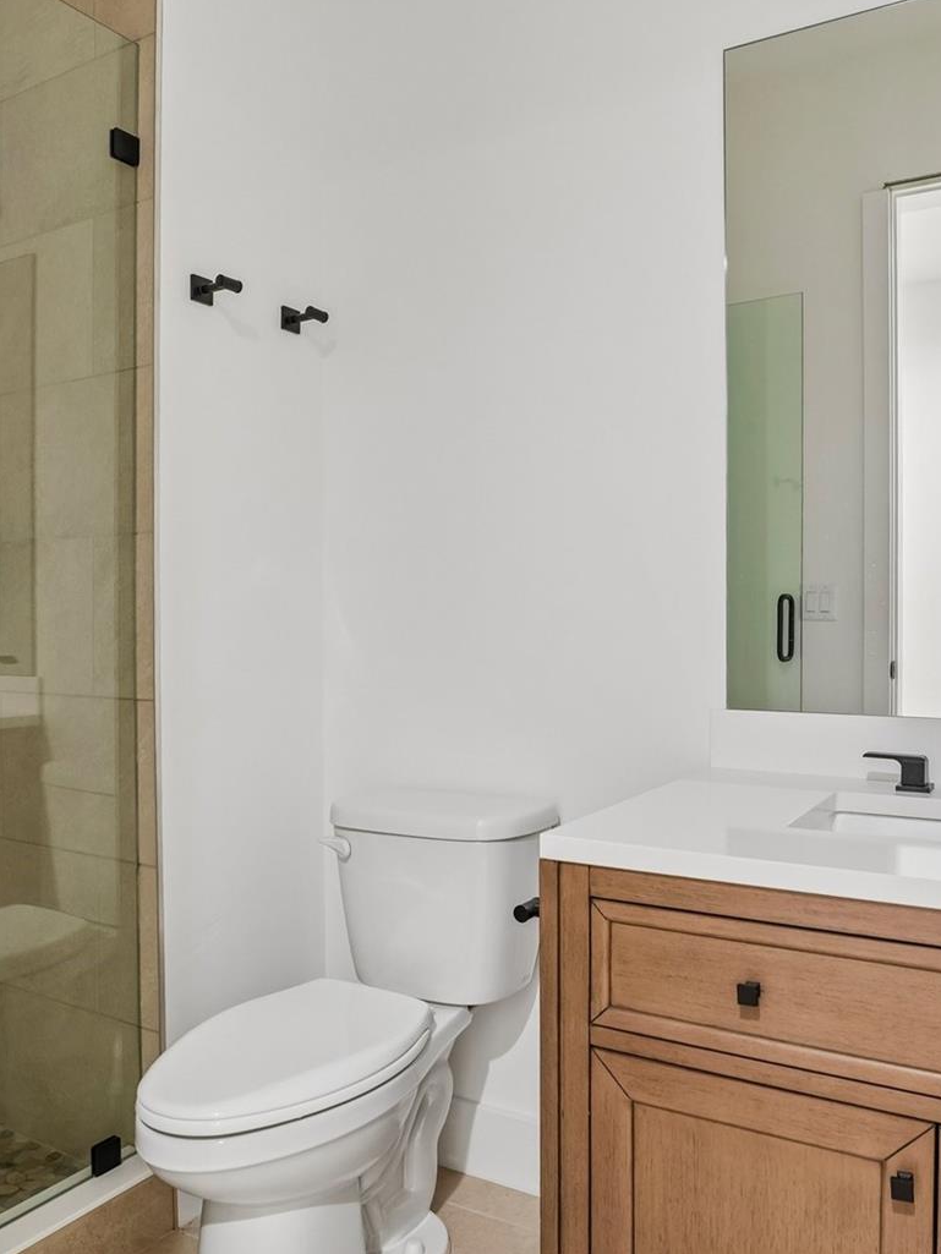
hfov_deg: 55.0
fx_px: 897
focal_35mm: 25
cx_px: 564
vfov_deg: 69.9
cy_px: 607
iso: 500
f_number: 8
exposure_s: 1/6
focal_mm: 11
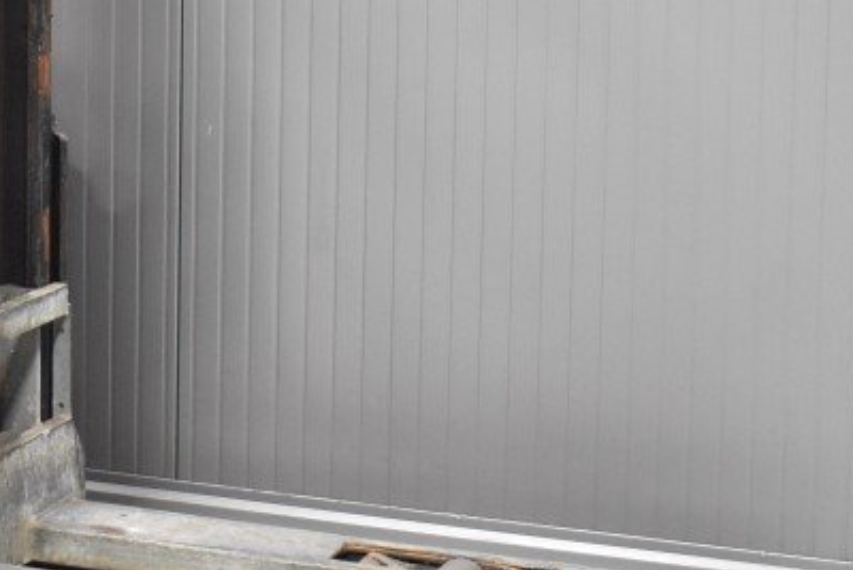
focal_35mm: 117
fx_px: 2773
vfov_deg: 11.6
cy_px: 49
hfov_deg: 17.2
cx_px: 45
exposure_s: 1/30
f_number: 4.5
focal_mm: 26
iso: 1600
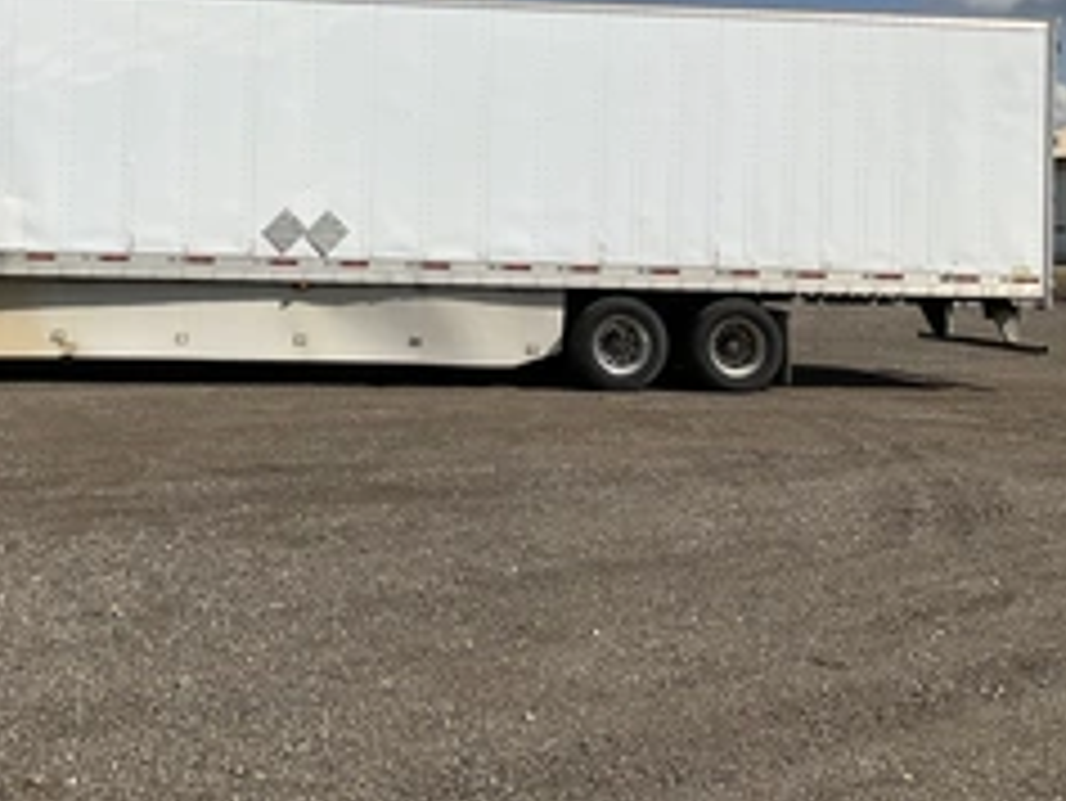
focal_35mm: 49
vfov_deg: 29.2
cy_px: 189
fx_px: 1510
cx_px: 274
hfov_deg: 38.0
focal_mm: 3
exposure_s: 1/4405
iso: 25
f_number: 1.8
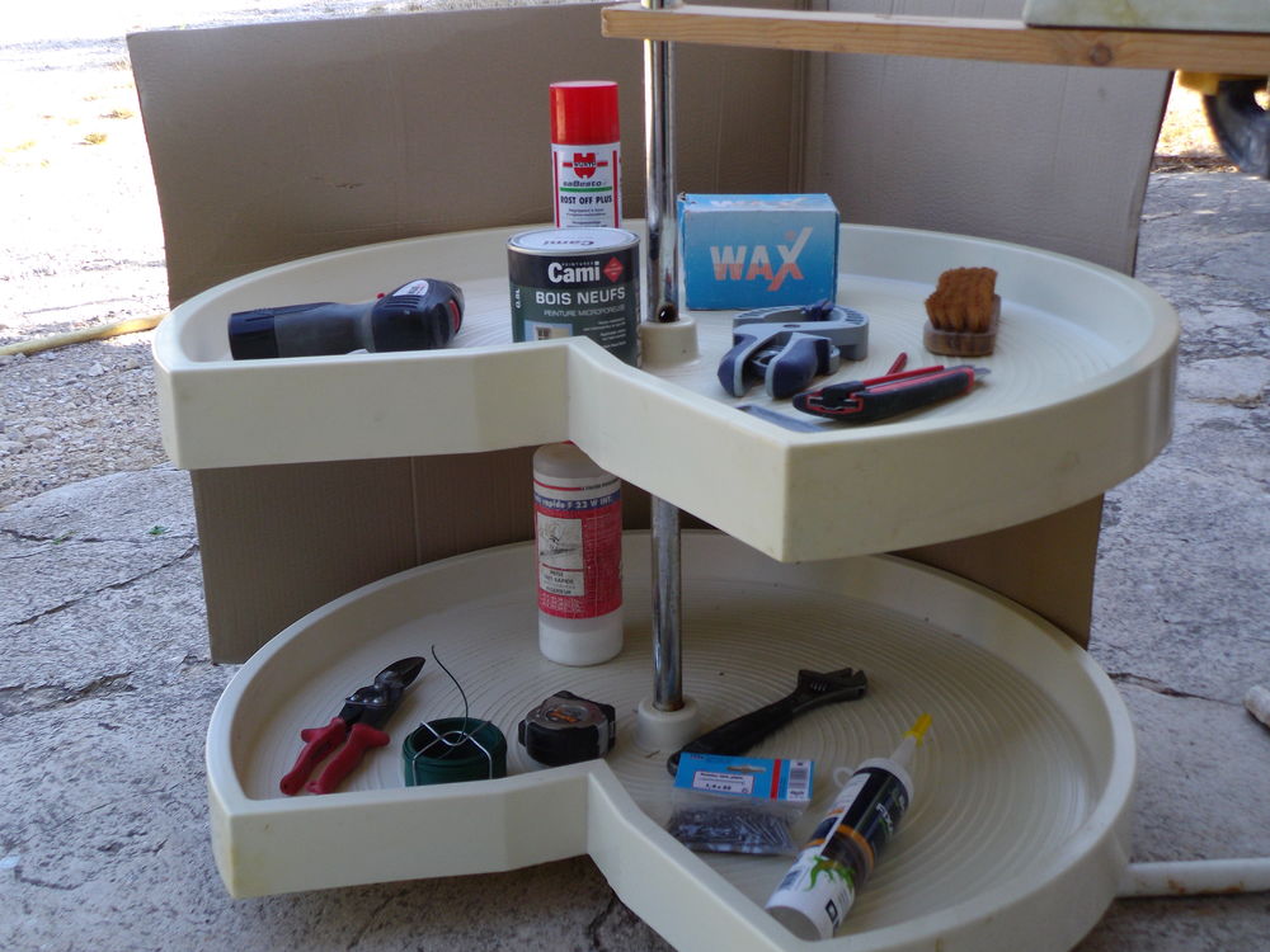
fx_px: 1394
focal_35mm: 38
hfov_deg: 49.0
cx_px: 635
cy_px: 476
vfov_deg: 37.7
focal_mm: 6.8
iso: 100
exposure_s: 1/125
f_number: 3.3
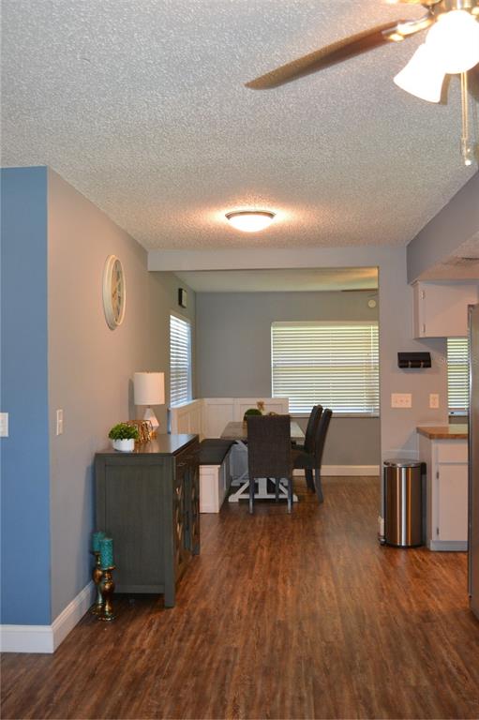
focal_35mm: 36
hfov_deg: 36.8
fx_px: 719
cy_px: 360
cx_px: 240
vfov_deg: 53.2
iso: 1250
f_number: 4
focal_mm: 24
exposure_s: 1/60
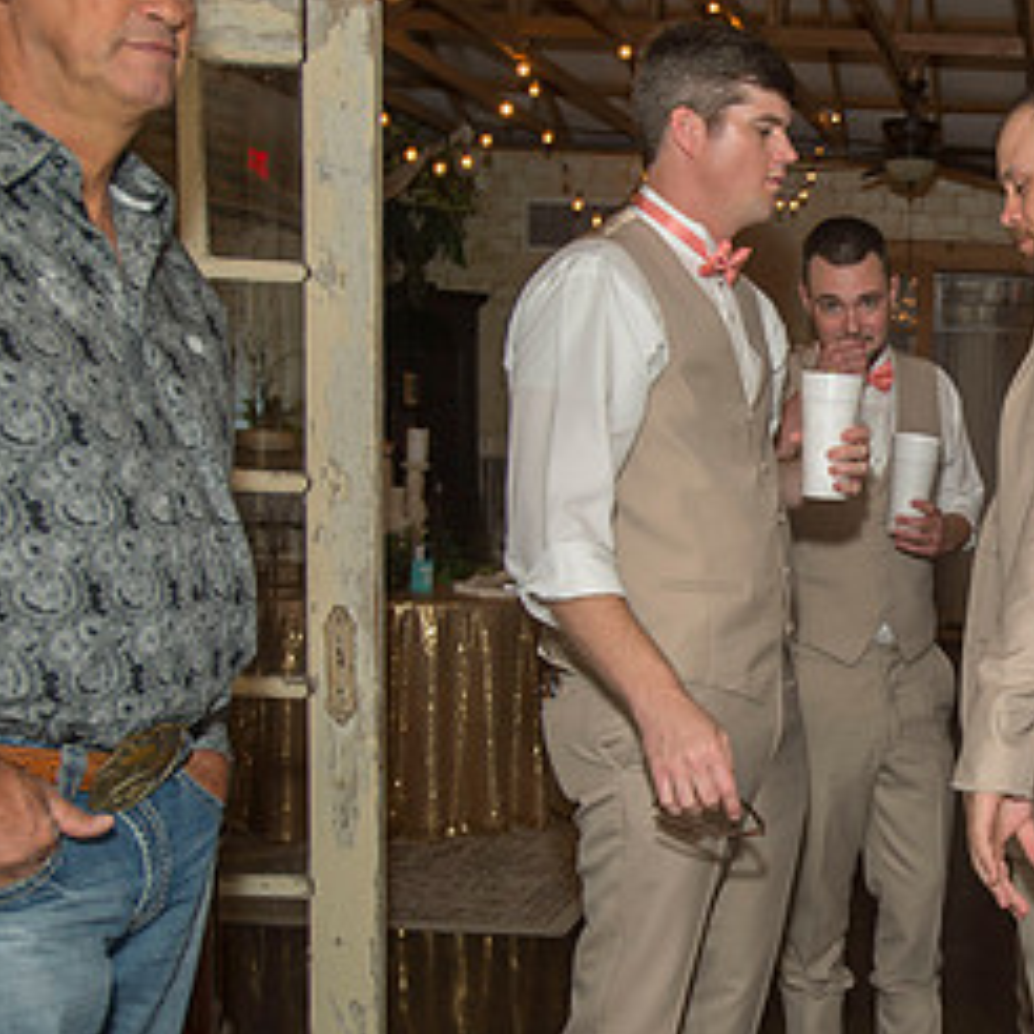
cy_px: 605
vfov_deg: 33.9
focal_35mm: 50
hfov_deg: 31.4
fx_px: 1690
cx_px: 1038
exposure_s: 1/100
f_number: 3.5
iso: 200
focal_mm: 25
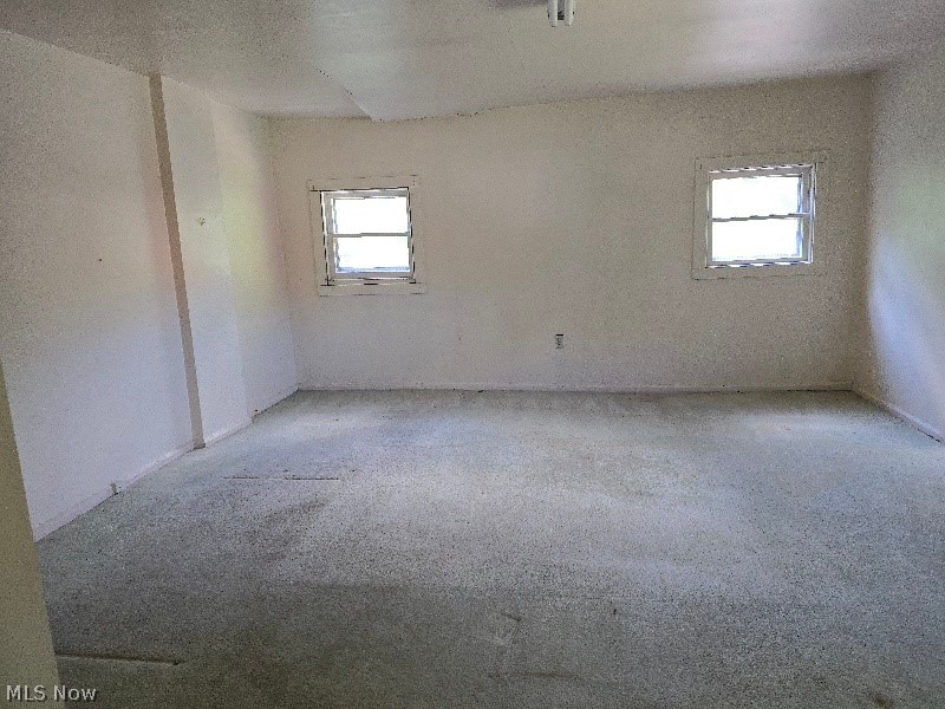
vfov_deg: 58.9
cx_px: 472
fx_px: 628
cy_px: 354
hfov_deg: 73.9
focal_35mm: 23
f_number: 1.7
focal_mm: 6.3
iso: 250
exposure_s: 1/120
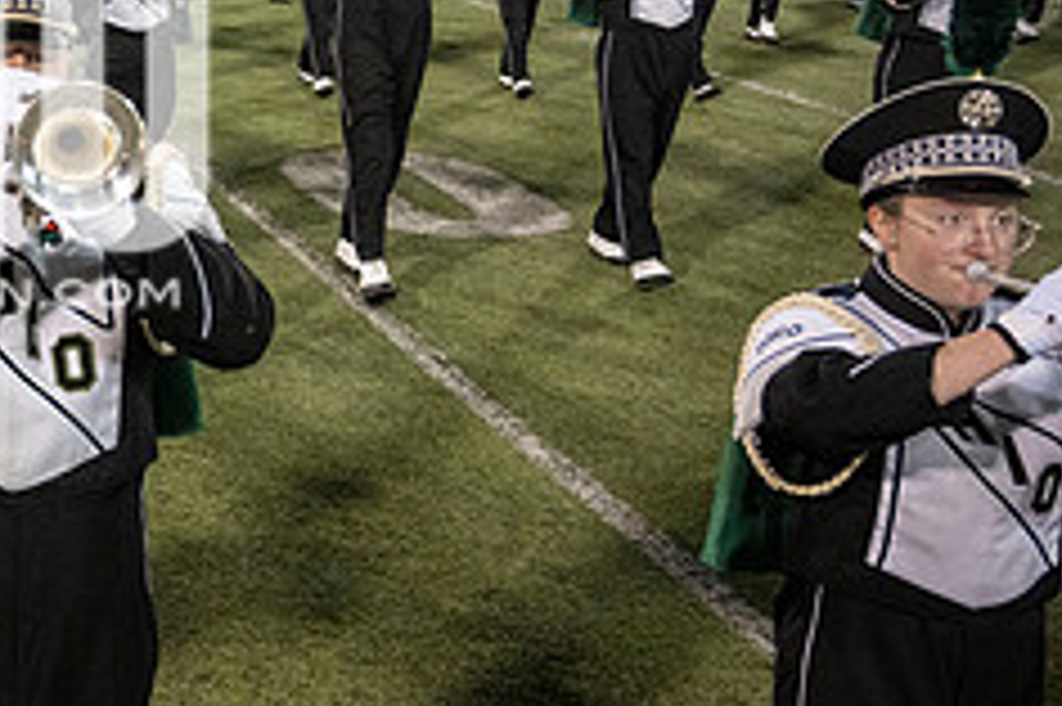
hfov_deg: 30.1
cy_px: 133
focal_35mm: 59
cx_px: -130
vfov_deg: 22.6
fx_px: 1739
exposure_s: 1/500
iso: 2000
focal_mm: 24
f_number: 4
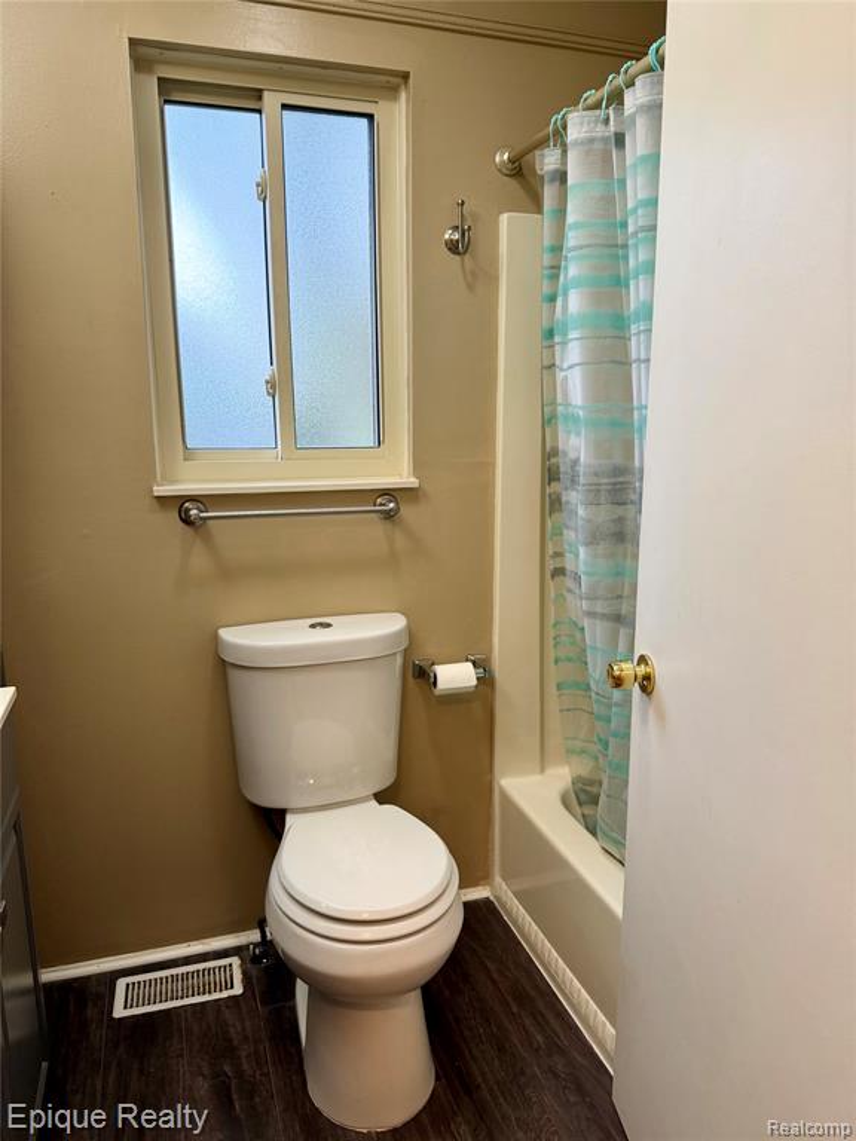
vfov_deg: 71.6
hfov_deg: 56.8
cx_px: 428
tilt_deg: -12.3
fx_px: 791
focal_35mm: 24
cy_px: 570
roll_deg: +0.0
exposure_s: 1/120
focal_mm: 6.76
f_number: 1.78
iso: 160
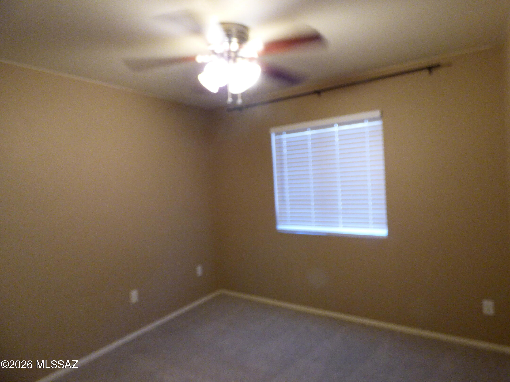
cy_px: 191
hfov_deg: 81.7
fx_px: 295
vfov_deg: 66.0
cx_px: 255
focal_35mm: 20
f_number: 2.8
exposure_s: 1/40
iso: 400
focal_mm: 3.58
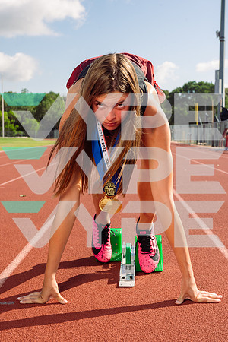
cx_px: 114
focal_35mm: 60
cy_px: 171
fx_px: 570
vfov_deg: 33.4
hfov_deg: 22.6
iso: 125
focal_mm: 60
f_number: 10
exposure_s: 1/200
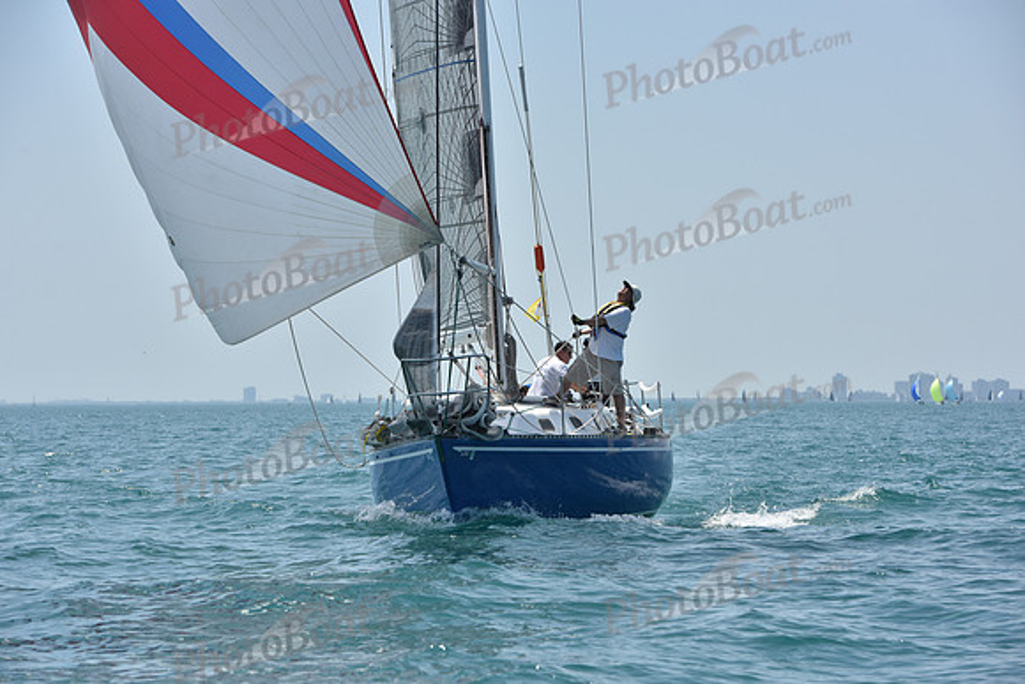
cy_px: 342
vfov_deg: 10.6
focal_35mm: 130
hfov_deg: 15.8
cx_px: 512
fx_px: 3702
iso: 250
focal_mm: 130
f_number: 8
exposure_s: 1/1250
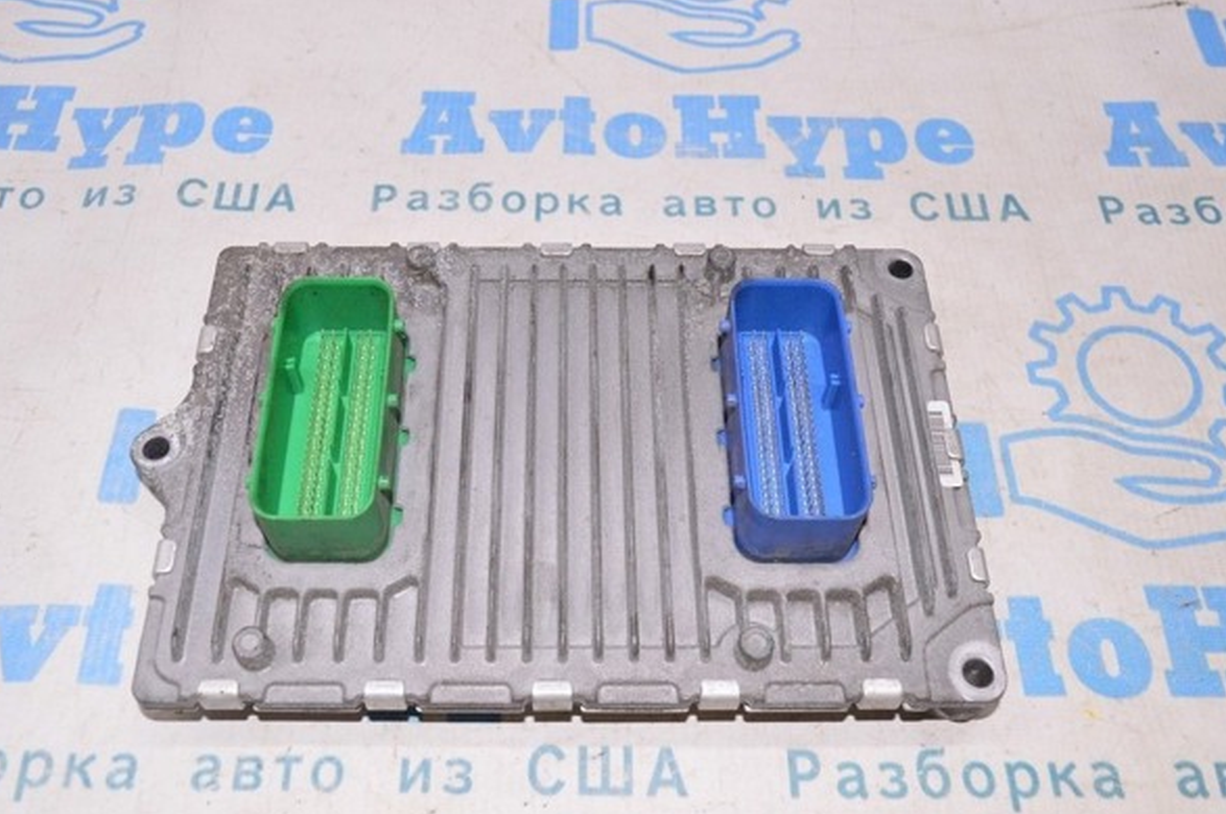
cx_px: 574
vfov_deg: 36.8
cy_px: 435
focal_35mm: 36
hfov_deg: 53.1
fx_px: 1225
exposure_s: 1/160
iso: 1600
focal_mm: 22
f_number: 8
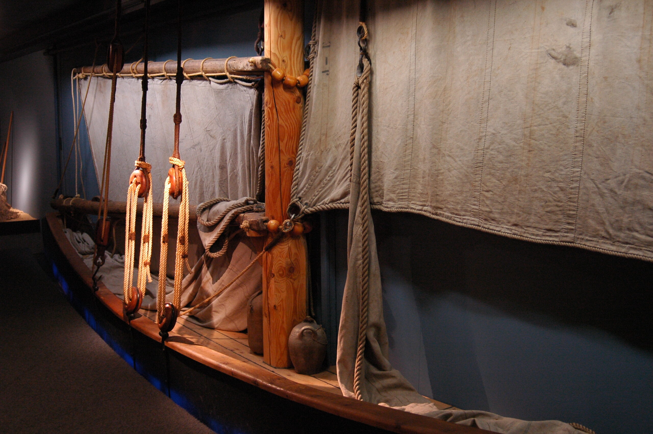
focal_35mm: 42
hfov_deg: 46.4
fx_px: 761
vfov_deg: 31.8
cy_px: 217
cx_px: 326
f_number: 3.3
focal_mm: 28
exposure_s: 1/30
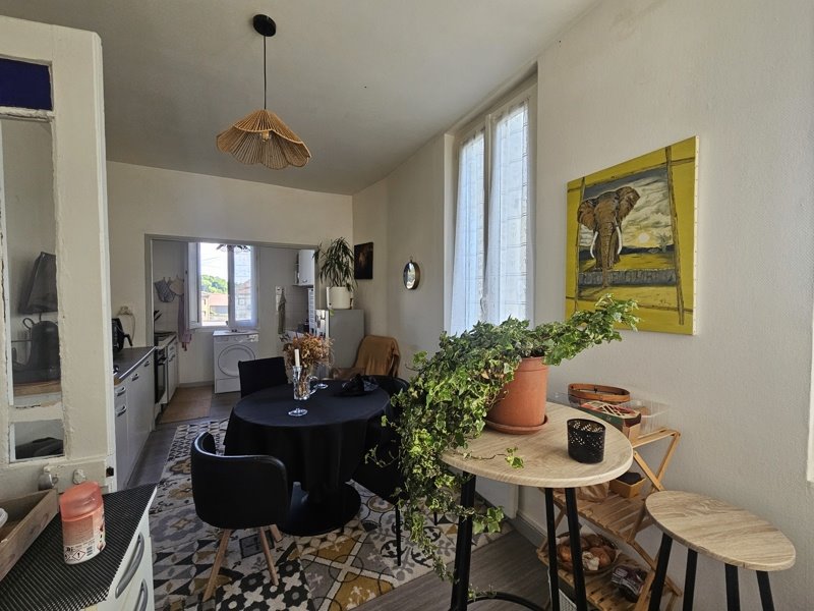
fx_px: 306
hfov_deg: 106.2
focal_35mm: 13
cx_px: 407
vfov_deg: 89.9
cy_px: 306
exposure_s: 1/359
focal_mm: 2.2
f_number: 2.2
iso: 200
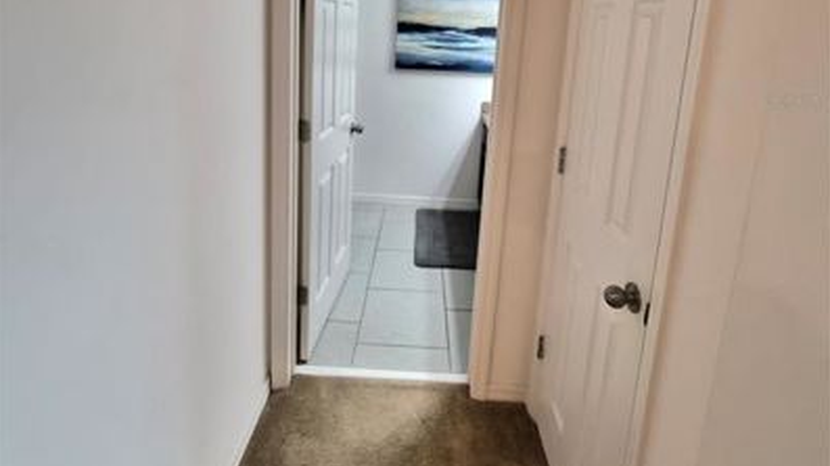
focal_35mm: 19
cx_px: 415
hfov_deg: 89.6
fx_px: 418
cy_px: 100
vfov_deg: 54.7
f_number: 2.2
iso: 250
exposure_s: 1/60
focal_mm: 1.7
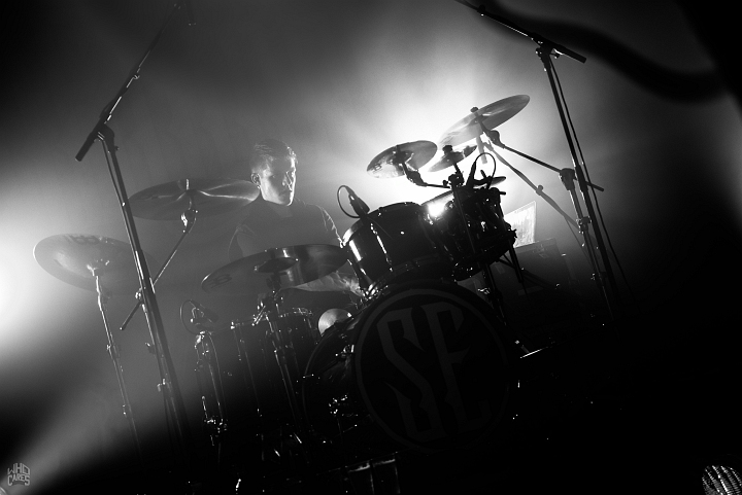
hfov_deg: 28.8
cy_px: 248
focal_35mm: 70
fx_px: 1444
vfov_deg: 19.5
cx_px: 371
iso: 1600
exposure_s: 1/100
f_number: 2.8
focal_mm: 70
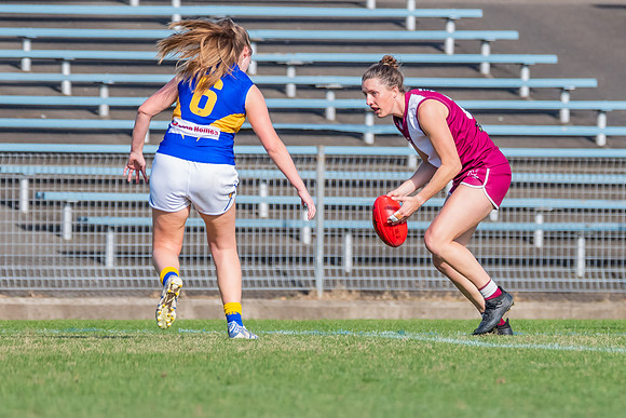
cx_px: 495
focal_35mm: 1004
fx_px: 17459
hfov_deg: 2.1
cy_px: 178
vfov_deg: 1.4
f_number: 7.1
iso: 800
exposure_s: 1/1600
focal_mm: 450
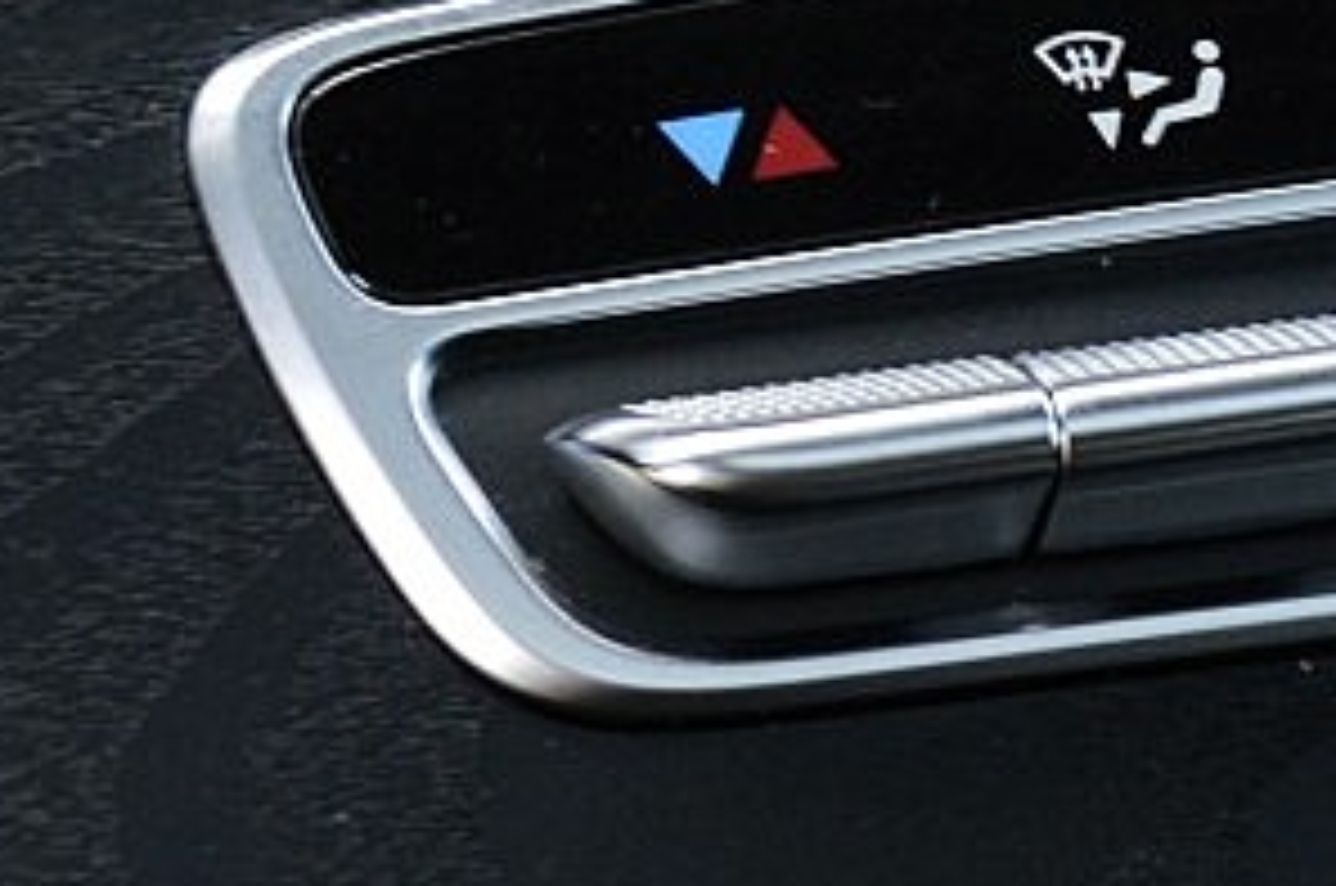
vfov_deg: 6.9
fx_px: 7299
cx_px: 2362
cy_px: -36
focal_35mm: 197
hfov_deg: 9.9
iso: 800
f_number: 6.3
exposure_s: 1/60
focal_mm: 24
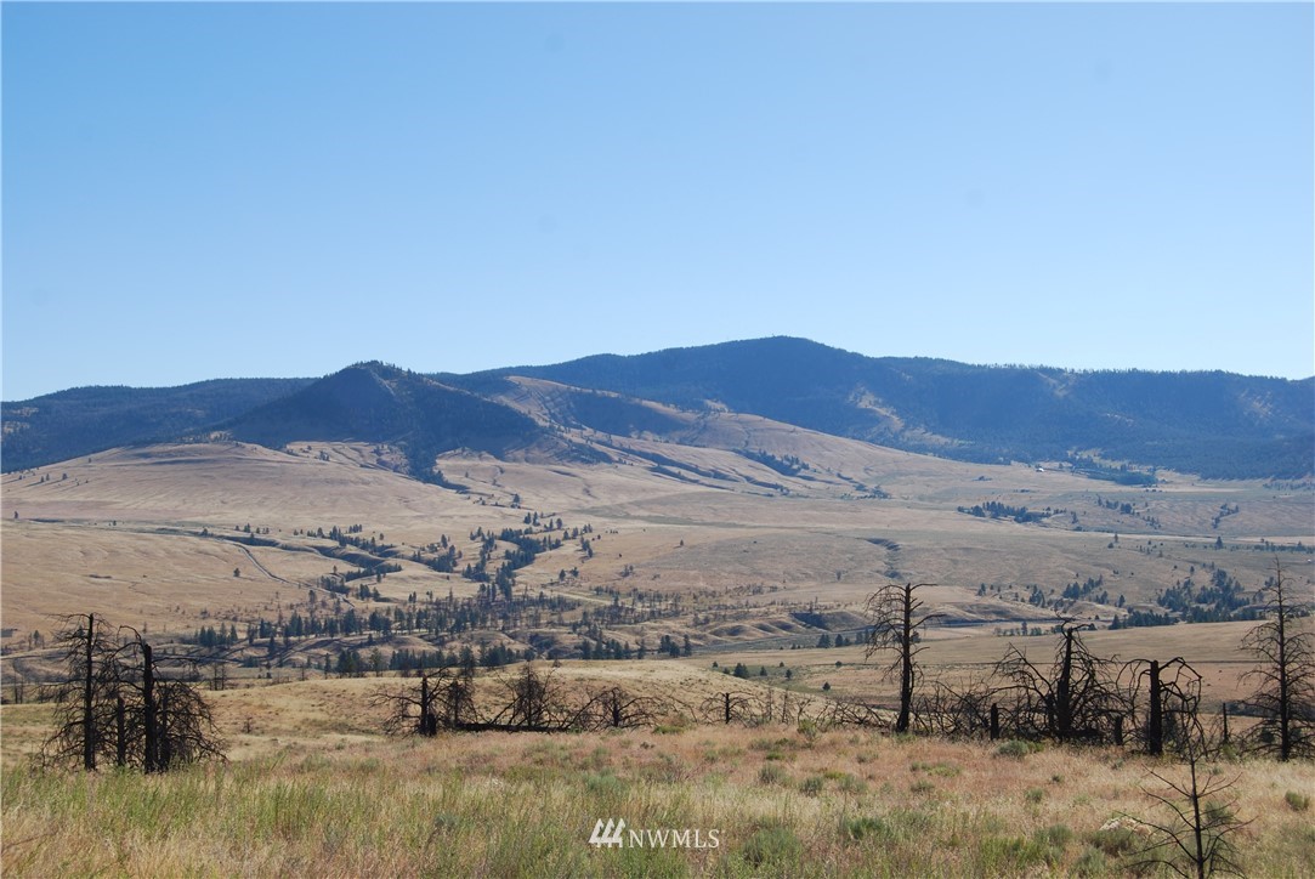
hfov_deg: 37.8
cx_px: 658
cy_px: 440
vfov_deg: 25.8
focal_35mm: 52
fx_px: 1919
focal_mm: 35
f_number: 8
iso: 100
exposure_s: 1/250
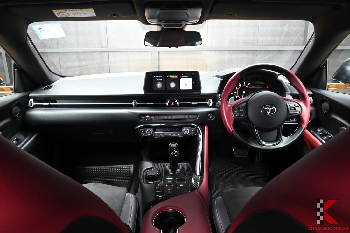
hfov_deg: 73.8
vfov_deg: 53.1
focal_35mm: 24
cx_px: 175
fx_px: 233
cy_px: 116
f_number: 6.7
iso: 1600
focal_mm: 16
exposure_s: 1/30
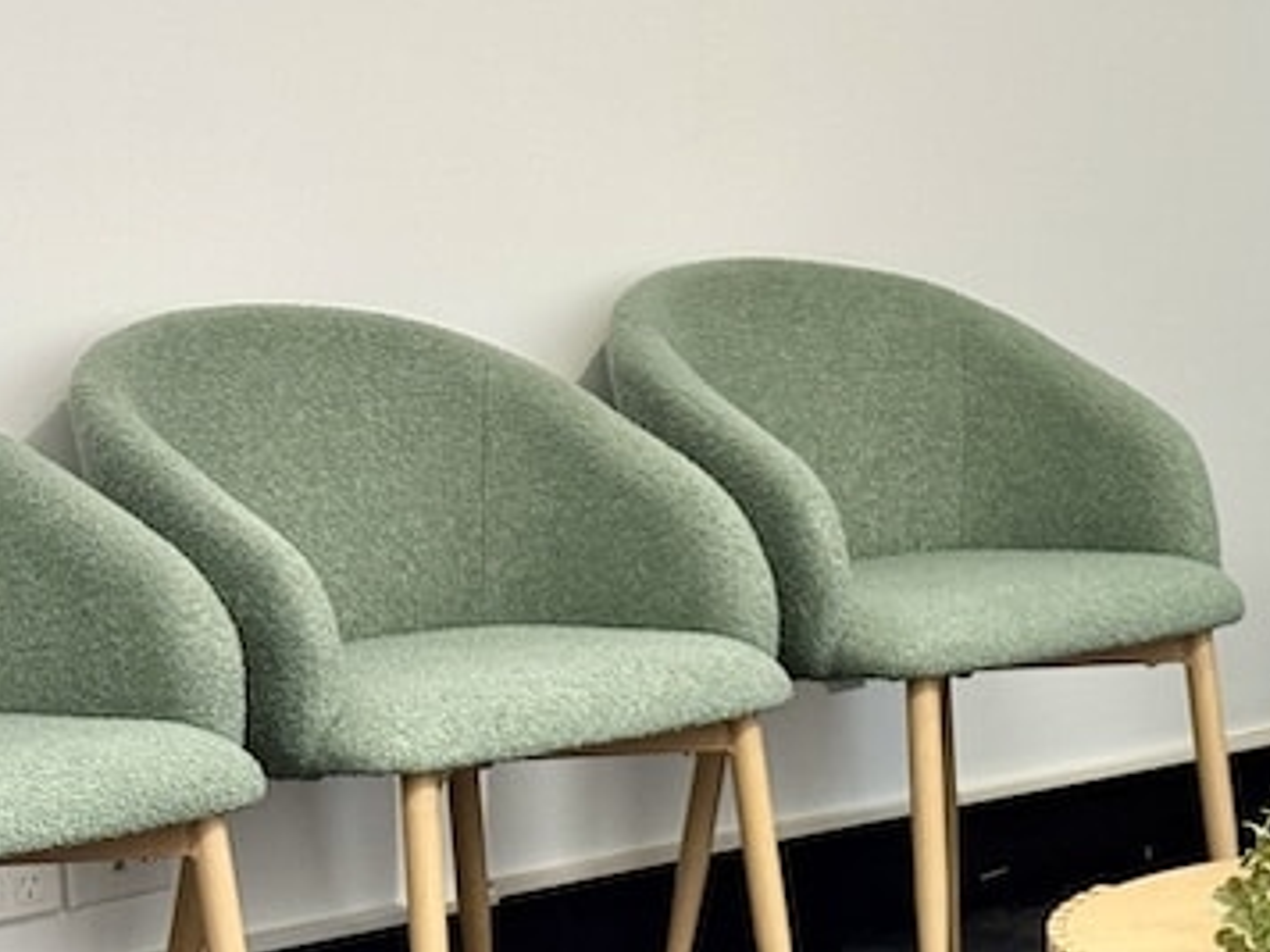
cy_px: 809
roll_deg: +1.3
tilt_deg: -11.0
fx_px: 4953
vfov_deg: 10.9
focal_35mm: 135
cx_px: 1370
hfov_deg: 14.3
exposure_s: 1/50
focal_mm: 6.76
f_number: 1.78
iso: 250
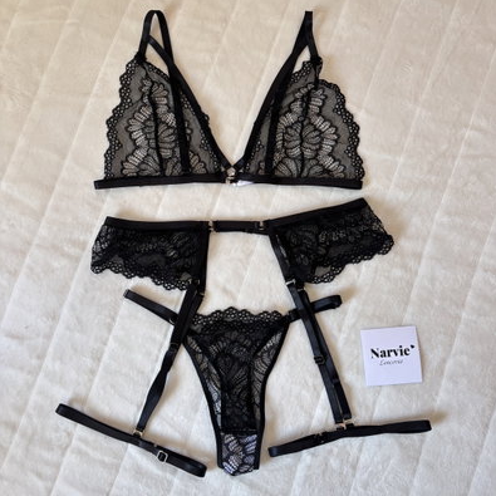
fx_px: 503
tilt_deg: -84.3
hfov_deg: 52.5
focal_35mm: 31
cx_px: 250
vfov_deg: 52.5
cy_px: 238
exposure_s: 1/121
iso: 125
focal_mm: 5.96
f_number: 1.6
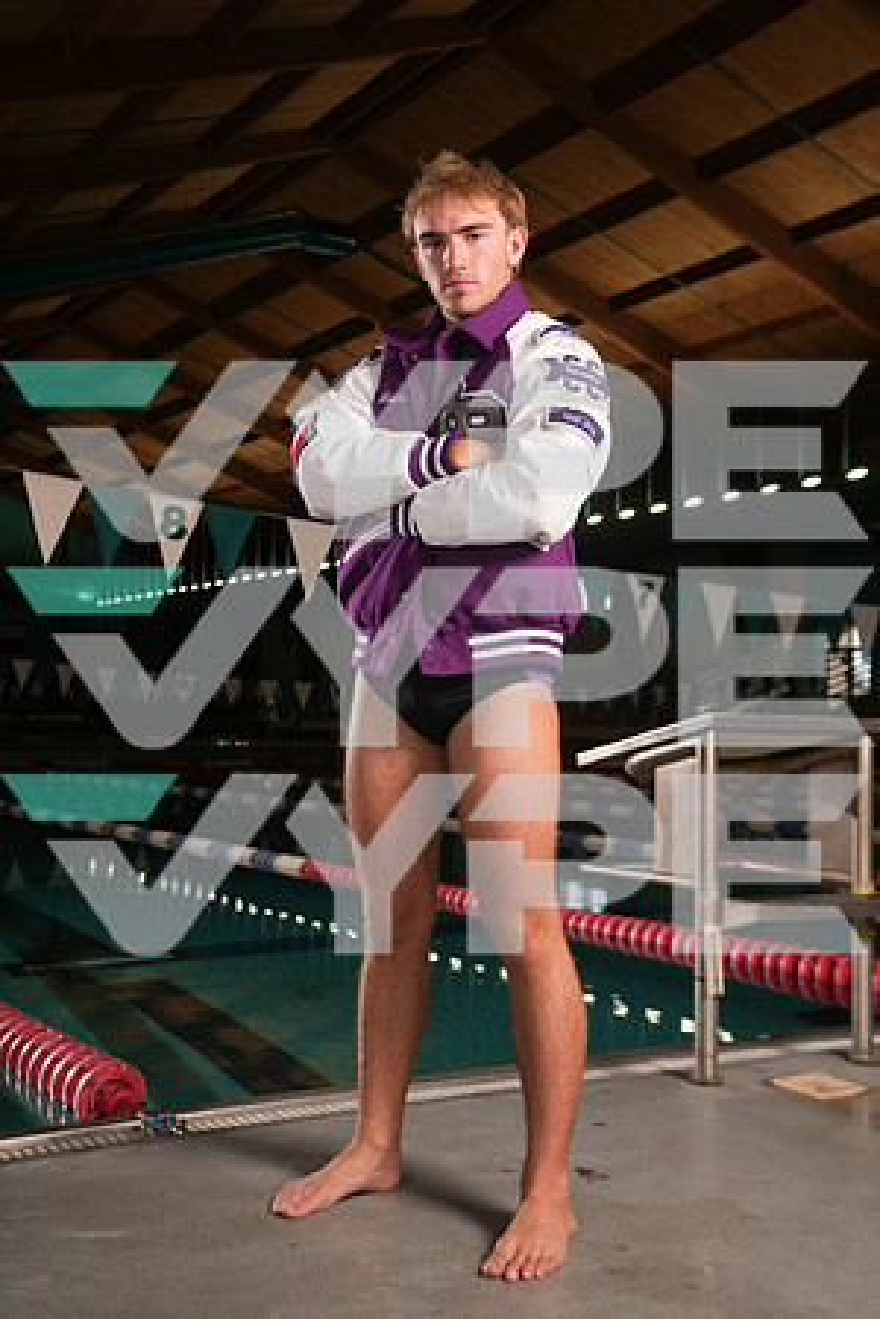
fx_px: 1503
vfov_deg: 47.4
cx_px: 440
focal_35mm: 41
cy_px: 660
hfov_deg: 32.6
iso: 160
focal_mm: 41
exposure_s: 1/200
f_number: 5.6
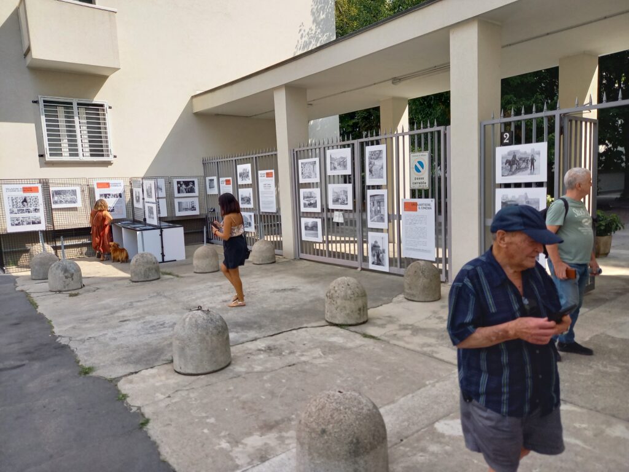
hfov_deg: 69.4
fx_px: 454
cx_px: 314
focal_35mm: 25
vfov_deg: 54.9
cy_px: 236
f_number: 1.8
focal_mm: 4.65
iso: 50
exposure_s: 1/450
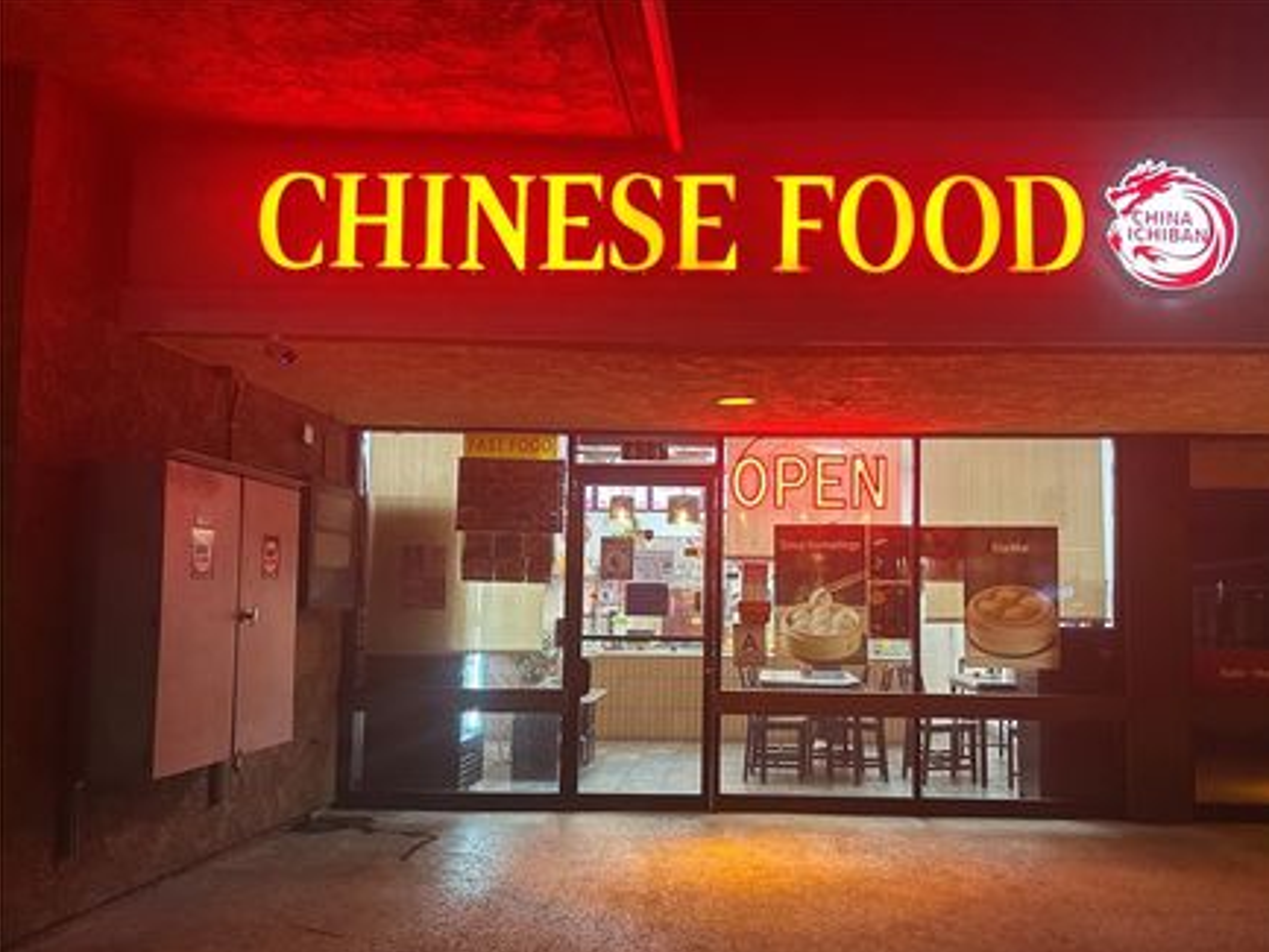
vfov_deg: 46.7
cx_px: 730
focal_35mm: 30
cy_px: 543
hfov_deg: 59.7
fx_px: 1100
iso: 320
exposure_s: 1/52
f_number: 1.5
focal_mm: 5.7
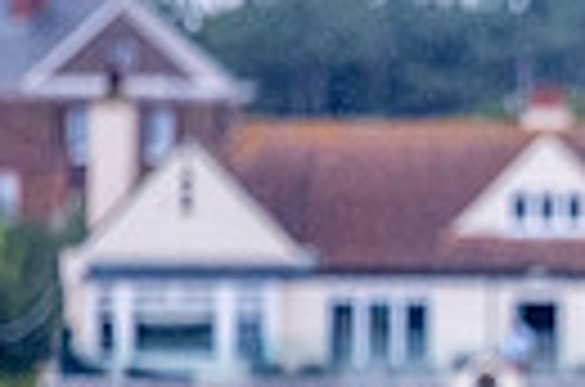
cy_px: 536
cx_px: 1300
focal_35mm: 2013
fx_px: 32631
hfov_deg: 1.0
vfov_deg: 0.7
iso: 400
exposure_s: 1/400
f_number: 4
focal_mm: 300
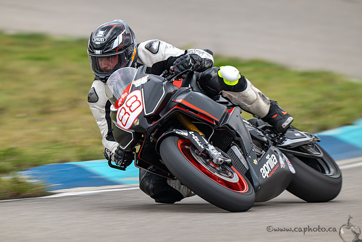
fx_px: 6034
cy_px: 121
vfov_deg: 2.3
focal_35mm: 600
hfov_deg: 3.4
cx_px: 181
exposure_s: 1/160
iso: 125
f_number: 8
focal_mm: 600
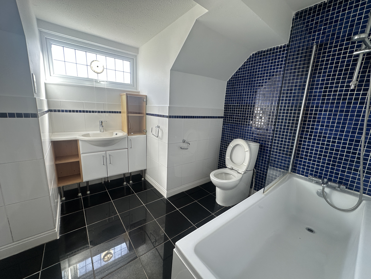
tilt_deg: -11.3
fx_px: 150
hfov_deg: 102.1
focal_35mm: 14
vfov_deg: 85.7
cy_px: 140
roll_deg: -2.8
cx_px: 186
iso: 64
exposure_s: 1/99
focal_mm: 2.22
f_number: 2.2
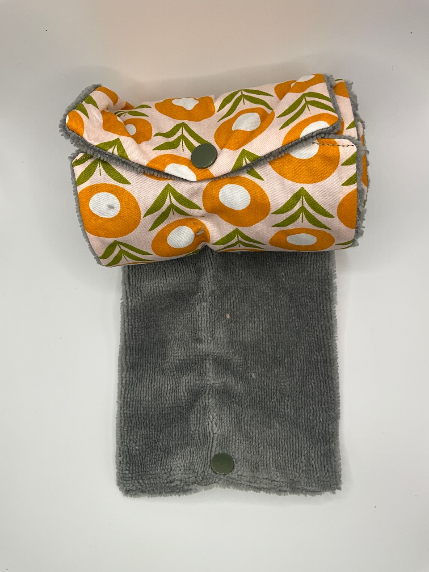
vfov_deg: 61.7
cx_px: 214
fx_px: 479
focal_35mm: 29
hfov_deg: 48.2
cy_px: 286
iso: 20
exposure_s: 1/206
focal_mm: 3
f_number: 1.8
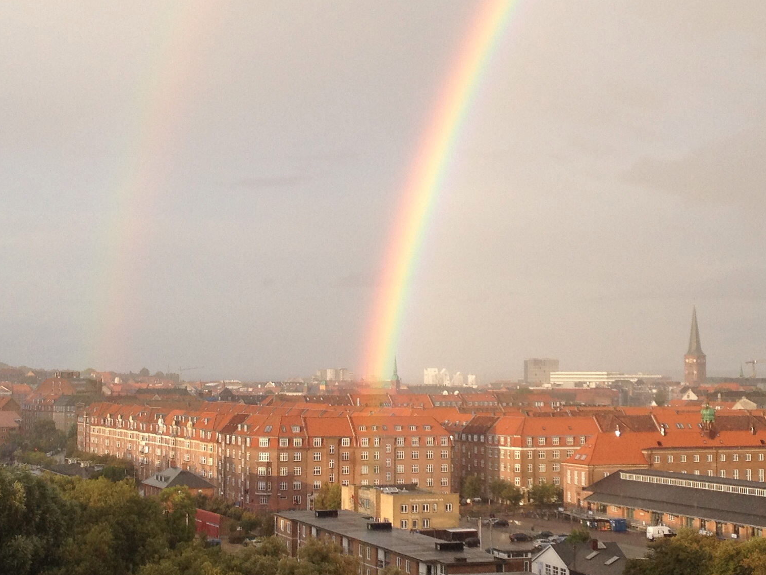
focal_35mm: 76
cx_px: 410
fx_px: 1682
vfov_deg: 19.4
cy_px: 268
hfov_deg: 25.7
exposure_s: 1/613
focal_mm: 4.28
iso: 50
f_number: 2.4
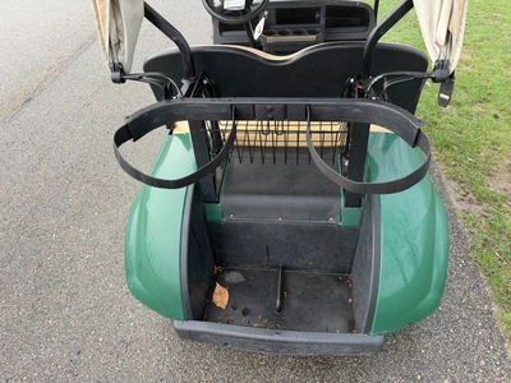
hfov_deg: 71.6
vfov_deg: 56.8
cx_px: 256
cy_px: 192
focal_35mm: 24
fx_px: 354
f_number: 1.78
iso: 50
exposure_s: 1/121
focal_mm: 6.76
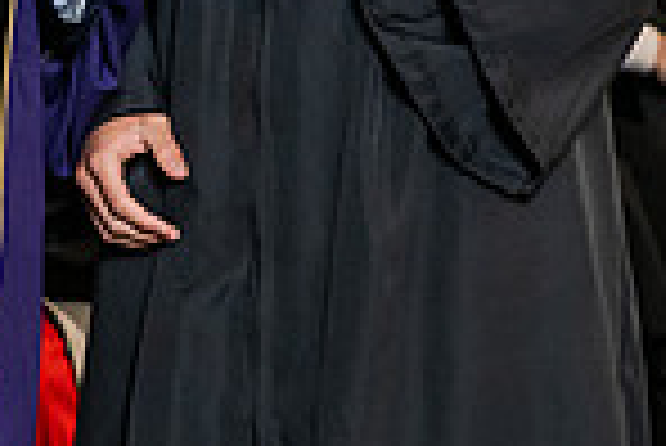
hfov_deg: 7.5
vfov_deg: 5.0
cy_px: -237
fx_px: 5074
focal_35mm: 274
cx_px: -90
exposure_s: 1/200
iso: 2500
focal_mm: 70
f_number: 5
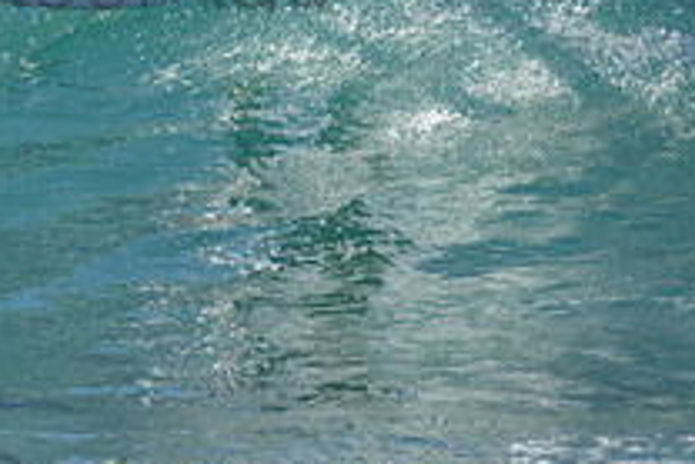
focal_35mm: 1712
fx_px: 33073
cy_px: -176
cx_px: 192
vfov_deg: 0.8
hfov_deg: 1.2
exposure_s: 1/2000
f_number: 5.6
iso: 160
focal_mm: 500
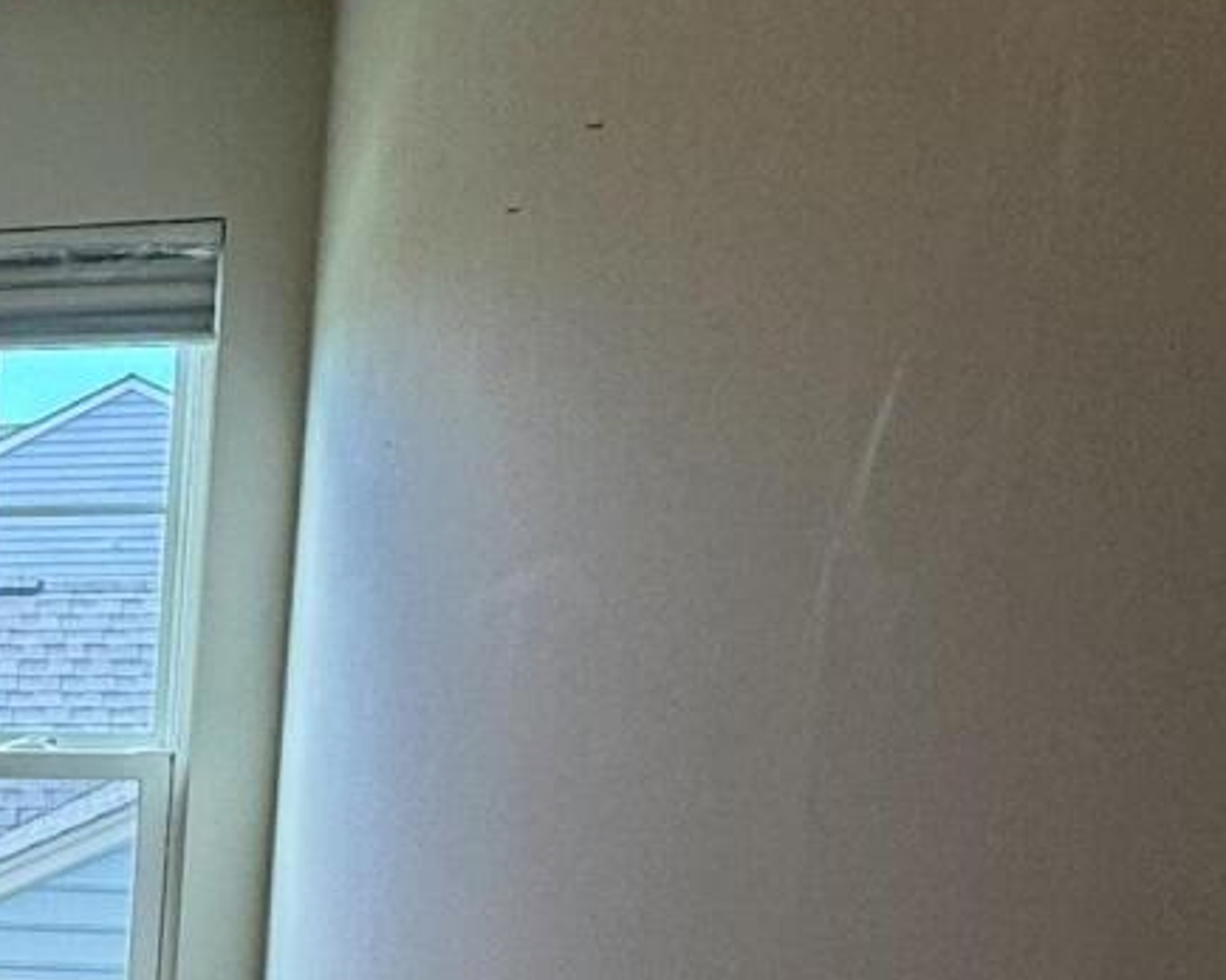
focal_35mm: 63
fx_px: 2285
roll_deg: +0.7
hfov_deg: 22.6
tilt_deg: -9.7
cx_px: -763
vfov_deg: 23.0
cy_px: 1028
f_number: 2.2
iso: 100
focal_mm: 2.22
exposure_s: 1/120
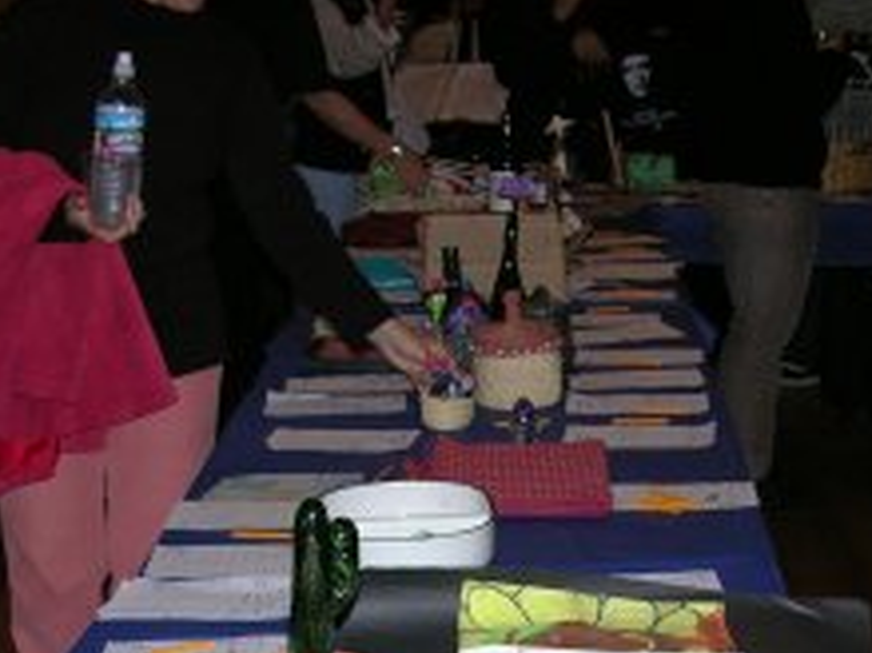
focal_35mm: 89
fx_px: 2241
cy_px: 691
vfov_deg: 16.2
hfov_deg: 22.0
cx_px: 494
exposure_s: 1/60.1
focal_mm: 8.9
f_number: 2.8
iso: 100
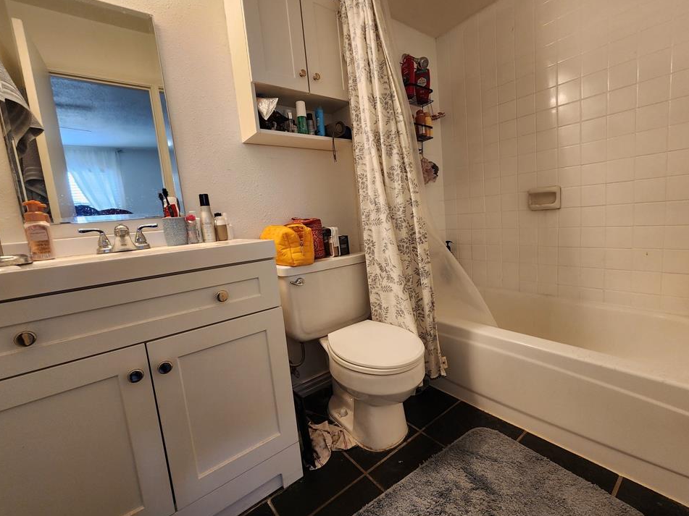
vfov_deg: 85.6
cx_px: 364
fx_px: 279
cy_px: 252
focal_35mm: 14
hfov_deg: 102.0
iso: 125
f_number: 2.2
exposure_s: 1/60
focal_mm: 2.2
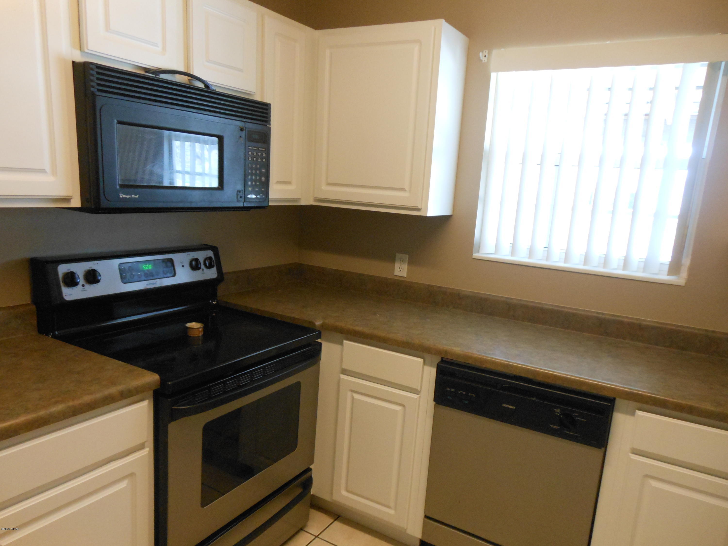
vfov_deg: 54.9
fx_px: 526
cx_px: 364
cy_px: 273
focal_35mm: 25
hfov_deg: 69.4
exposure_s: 1/30
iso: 400
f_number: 3.2
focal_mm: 4.5
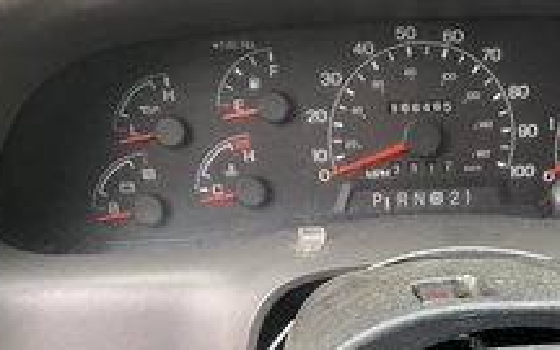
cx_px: 397
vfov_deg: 22.5
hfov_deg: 35.1
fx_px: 870
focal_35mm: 57
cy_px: 264
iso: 64
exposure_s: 1/119
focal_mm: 3
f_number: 1.8
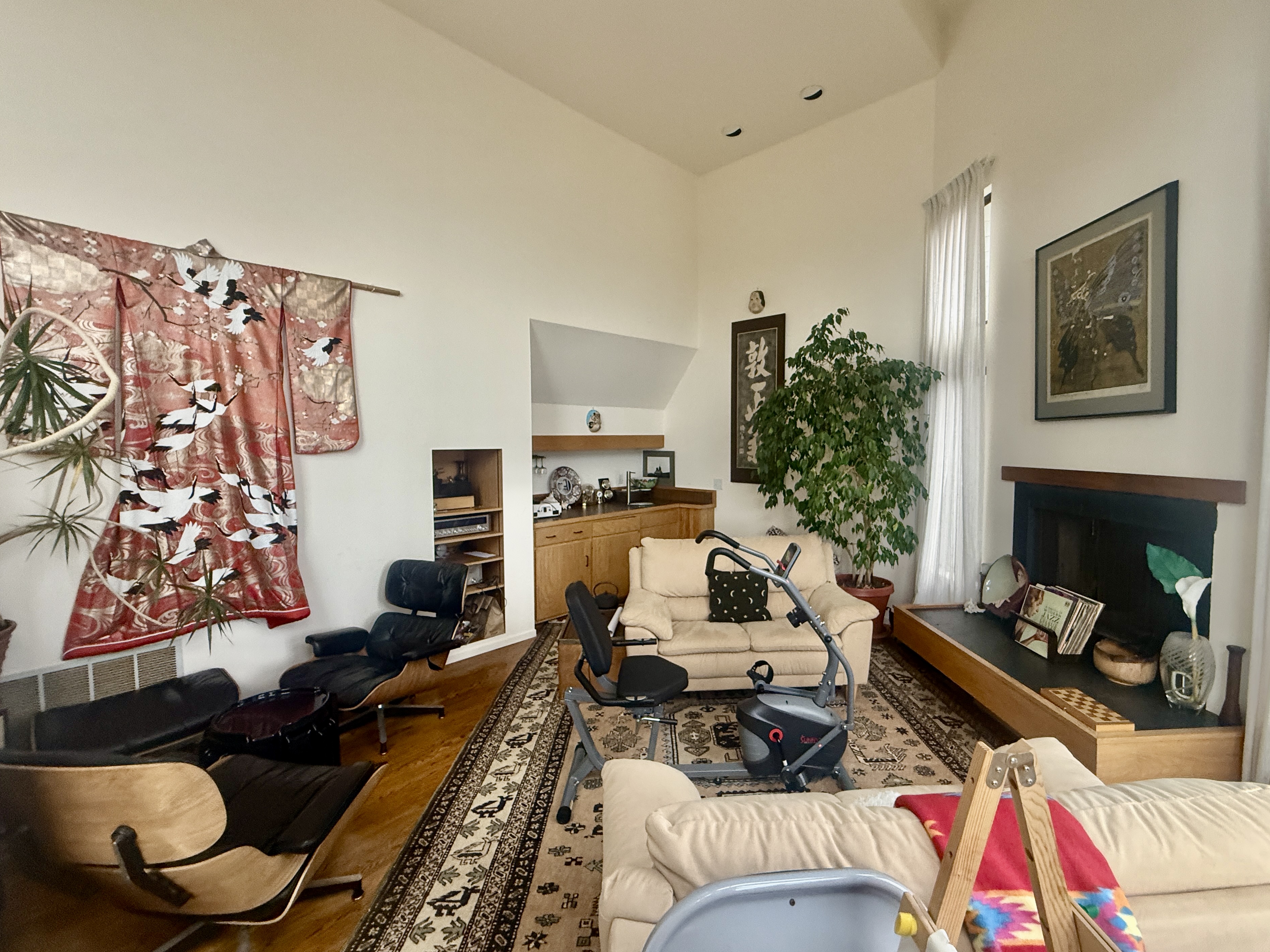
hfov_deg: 98.1
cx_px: 673
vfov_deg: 81.7
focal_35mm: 15
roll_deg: +0.0
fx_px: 550
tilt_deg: -2.3
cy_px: 471
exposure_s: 1/99
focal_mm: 2.22
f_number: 2.2
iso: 320
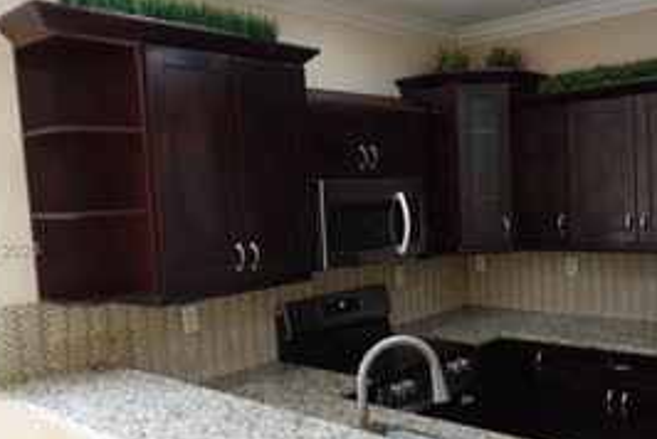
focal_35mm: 36
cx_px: 401
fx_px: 658
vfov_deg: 36.9
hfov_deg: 52.6
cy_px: 252
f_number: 2
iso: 500
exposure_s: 1/200
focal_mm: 7.6
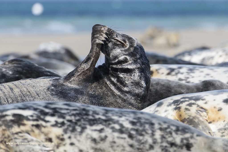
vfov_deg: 3.4
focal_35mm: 400
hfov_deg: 5.2
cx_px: 114
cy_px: 76
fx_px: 2532
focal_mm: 400
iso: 100
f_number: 7.1
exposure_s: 1/320
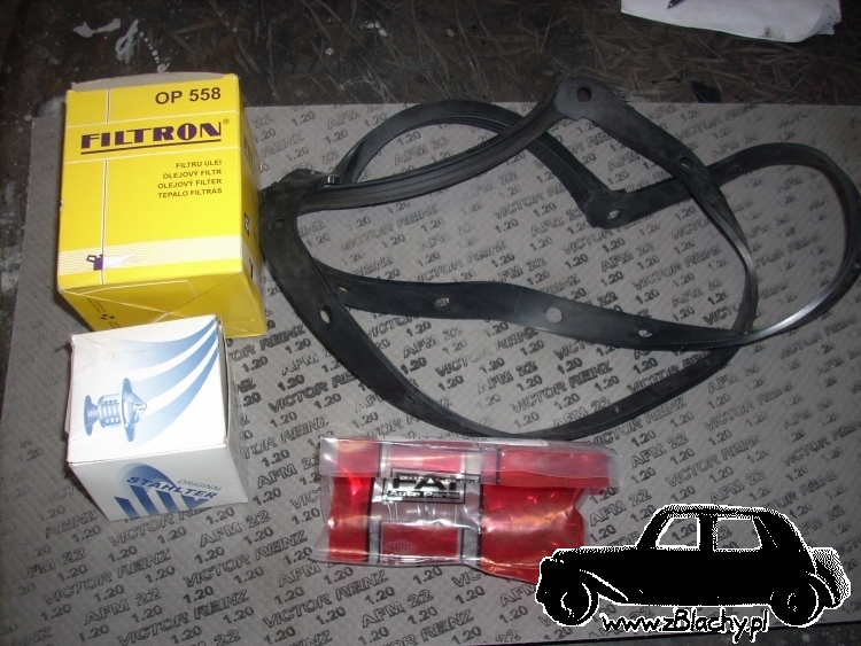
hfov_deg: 50.1
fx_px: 921
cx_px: 430
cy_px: 323
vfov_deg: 38.7
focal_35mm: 37
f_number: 2.8
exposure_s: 1/60
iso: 64
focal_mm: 6.2
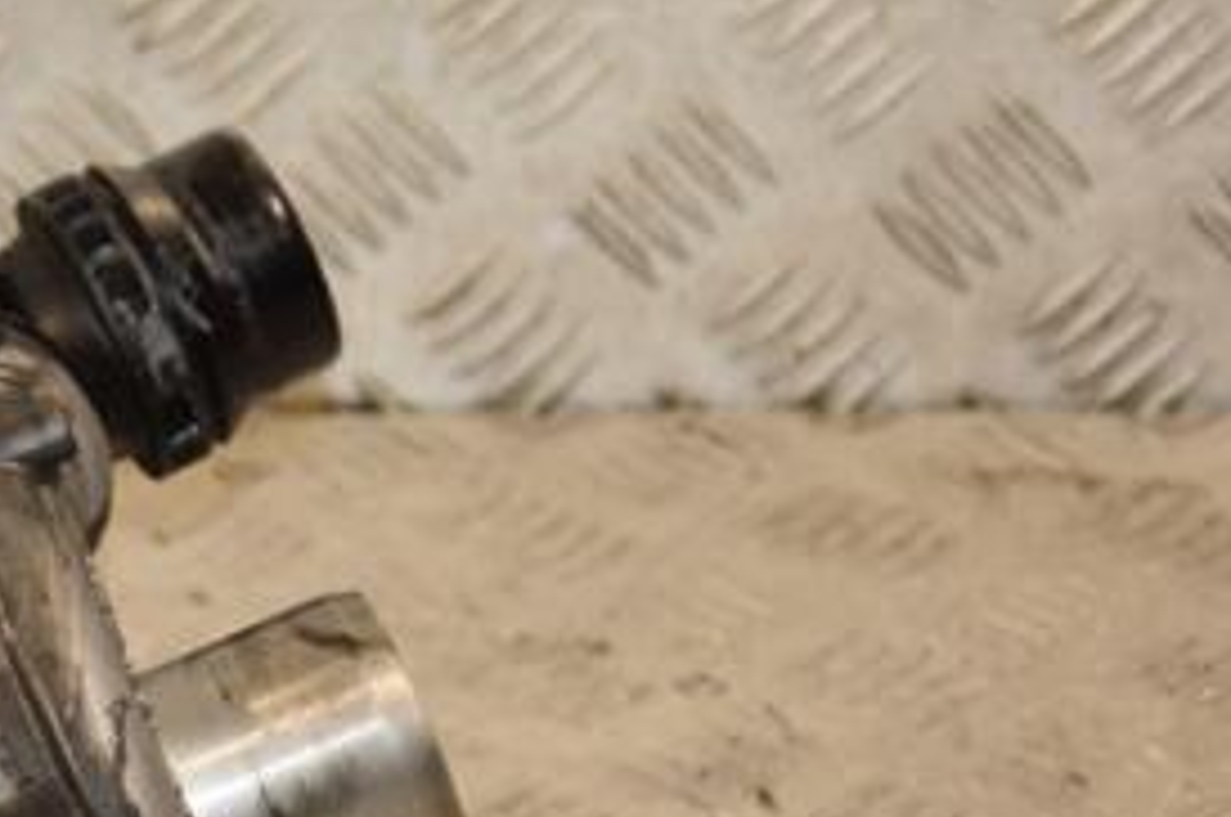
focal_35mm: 204
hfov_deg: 10.0
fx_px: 6967
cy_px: 736
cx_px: -72
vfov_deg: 6.7
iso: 800
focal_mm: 62
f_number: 5.3
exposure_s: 1/160
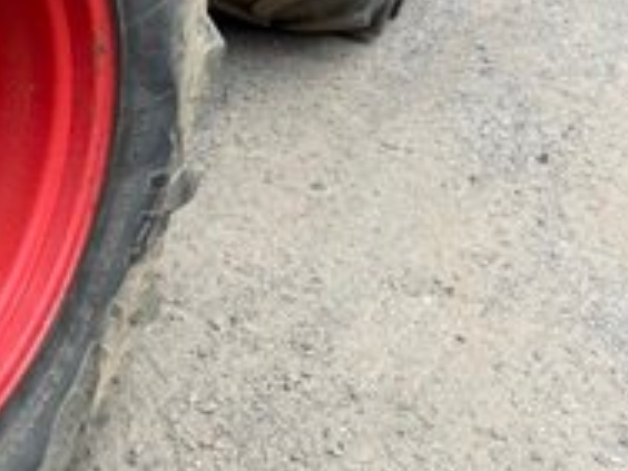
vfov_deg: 22.8
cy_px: 145
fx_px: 1161
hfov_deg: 26.1
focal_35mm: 64
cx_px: -174
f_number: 1.78
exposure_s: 1/931
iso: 80
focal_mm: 6.76
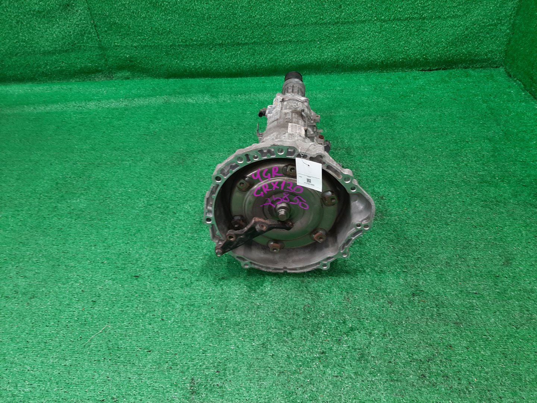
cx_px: 268
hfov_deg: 67.3
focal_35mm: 26
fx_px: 403
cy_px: 202
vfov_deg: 53.1
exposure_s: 1/50
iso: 119
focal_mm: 3.93
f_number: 1.7
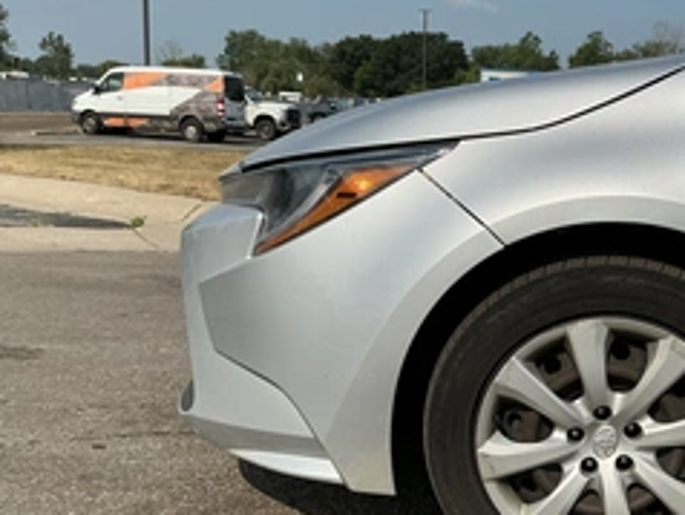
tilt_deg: -11.7
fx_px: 931
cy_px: 331
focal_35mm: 47
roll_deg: -2.7
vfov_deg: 30.8
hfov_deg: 39.8
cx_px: 469
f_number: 1.8
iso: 25
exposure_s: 1/3534
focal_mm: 3
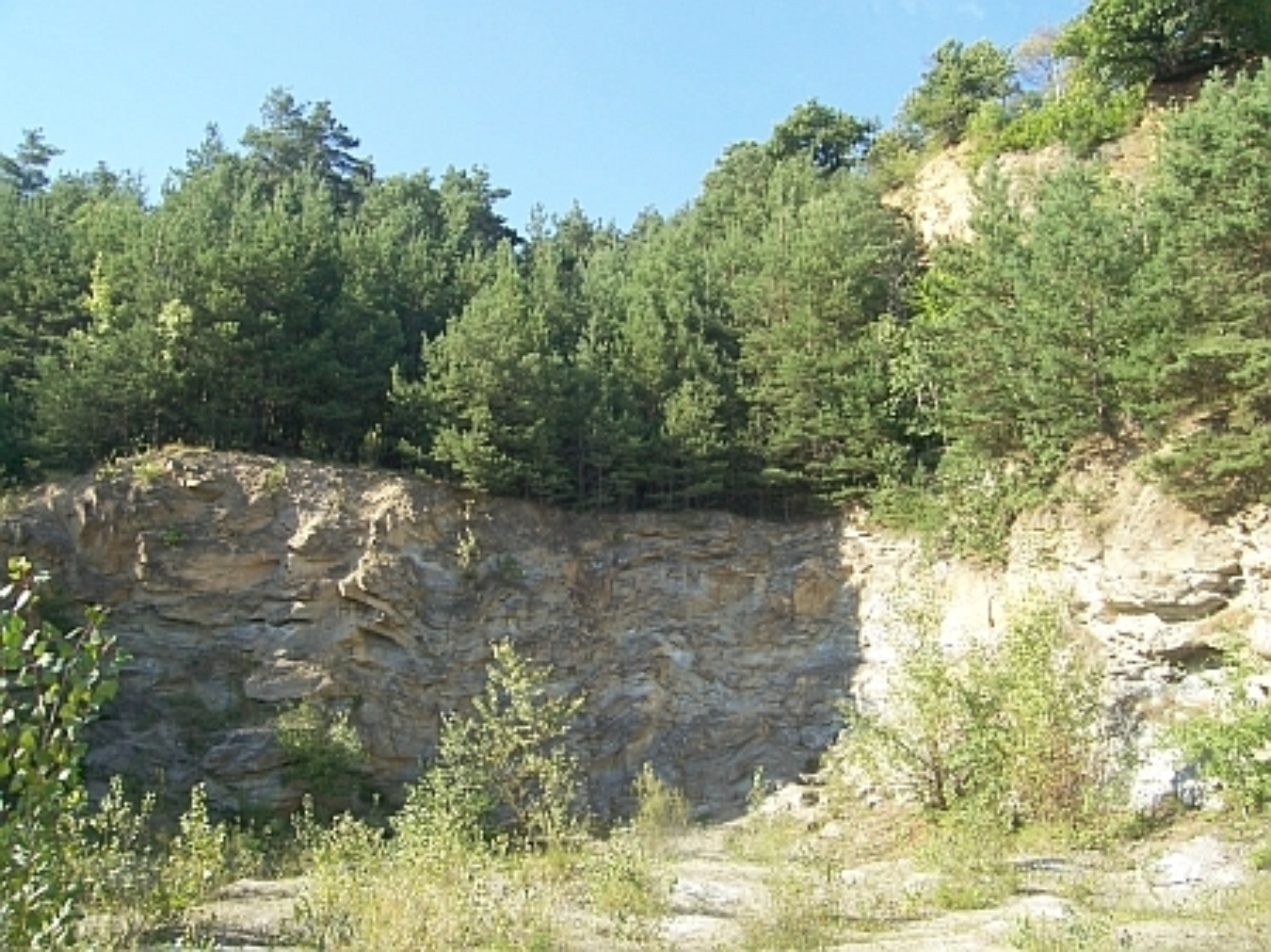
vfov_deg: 41.8
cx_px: 636
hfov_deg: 54.0
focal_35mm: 34
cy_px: 476
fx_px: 1248
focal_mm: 5.6
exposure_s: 1/180
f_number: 5.6
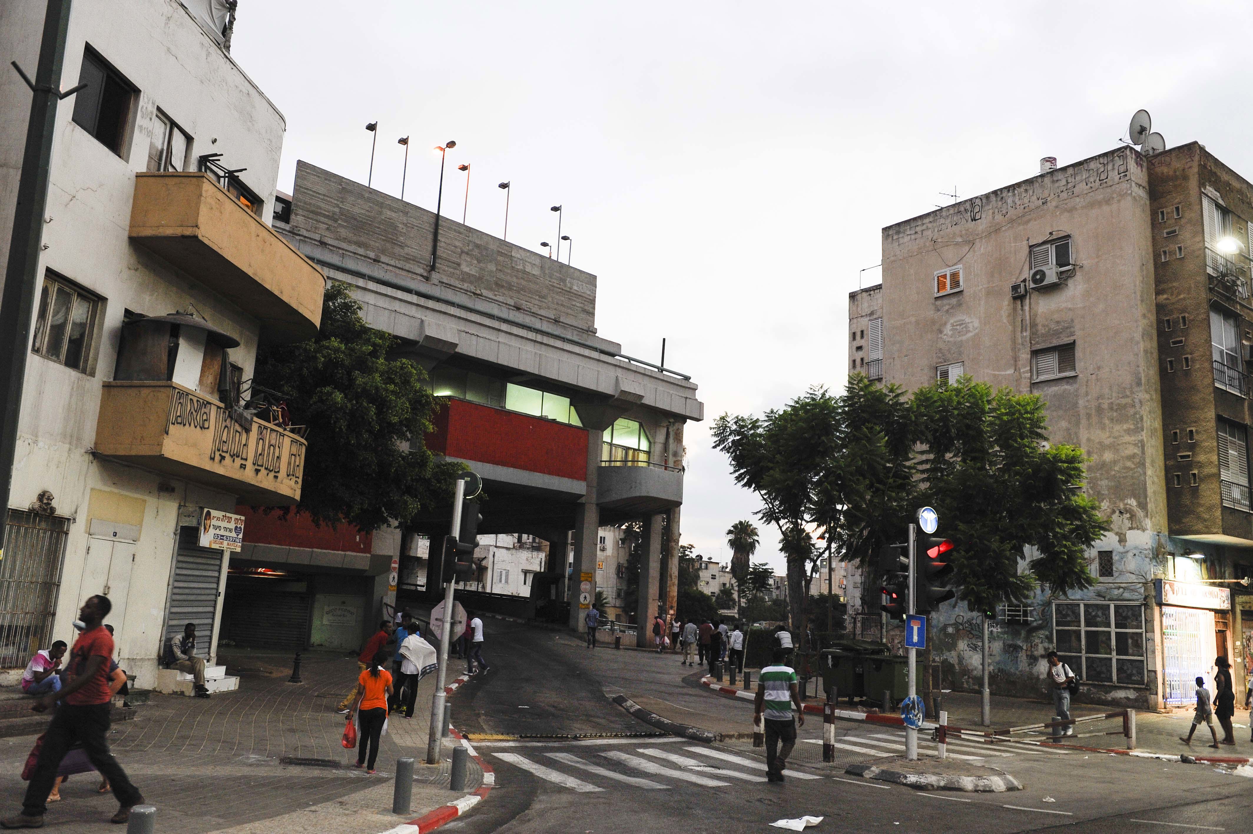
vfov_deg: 44.9
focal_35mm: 29
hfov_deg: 63.7
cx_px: 626
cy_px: 417
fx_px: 1009
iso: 1000
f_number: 5
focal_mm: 29
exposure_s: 1/60
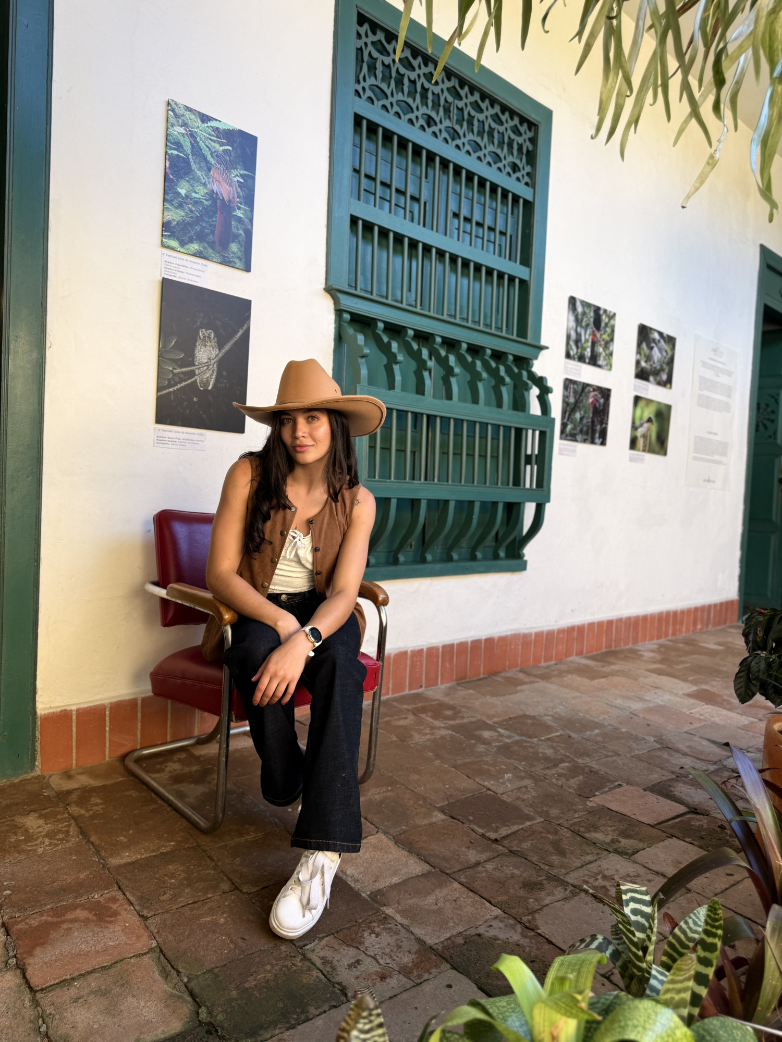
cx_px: 391
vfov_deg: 71.6
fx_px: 723
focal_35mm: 24
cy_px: 521
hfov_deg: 56.8
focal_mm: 6.8
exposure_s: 1/165
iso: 64
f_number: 1.8
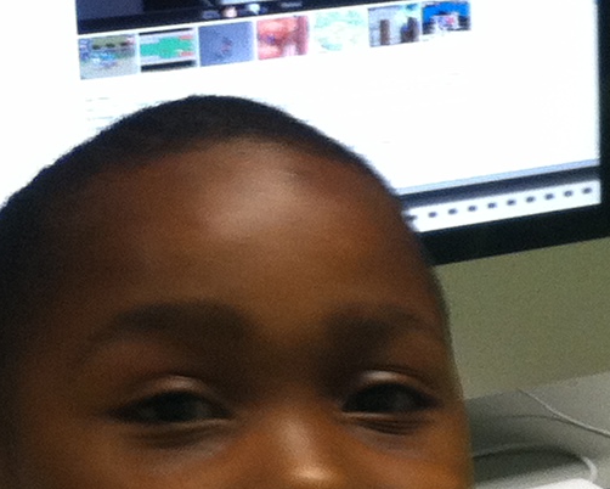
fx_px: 3179
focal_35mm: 176
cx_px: 474
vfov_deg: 8.7
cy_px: 455
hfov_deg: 10.9
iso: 100
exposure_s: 1/15
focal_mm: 3.85
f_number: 2.8
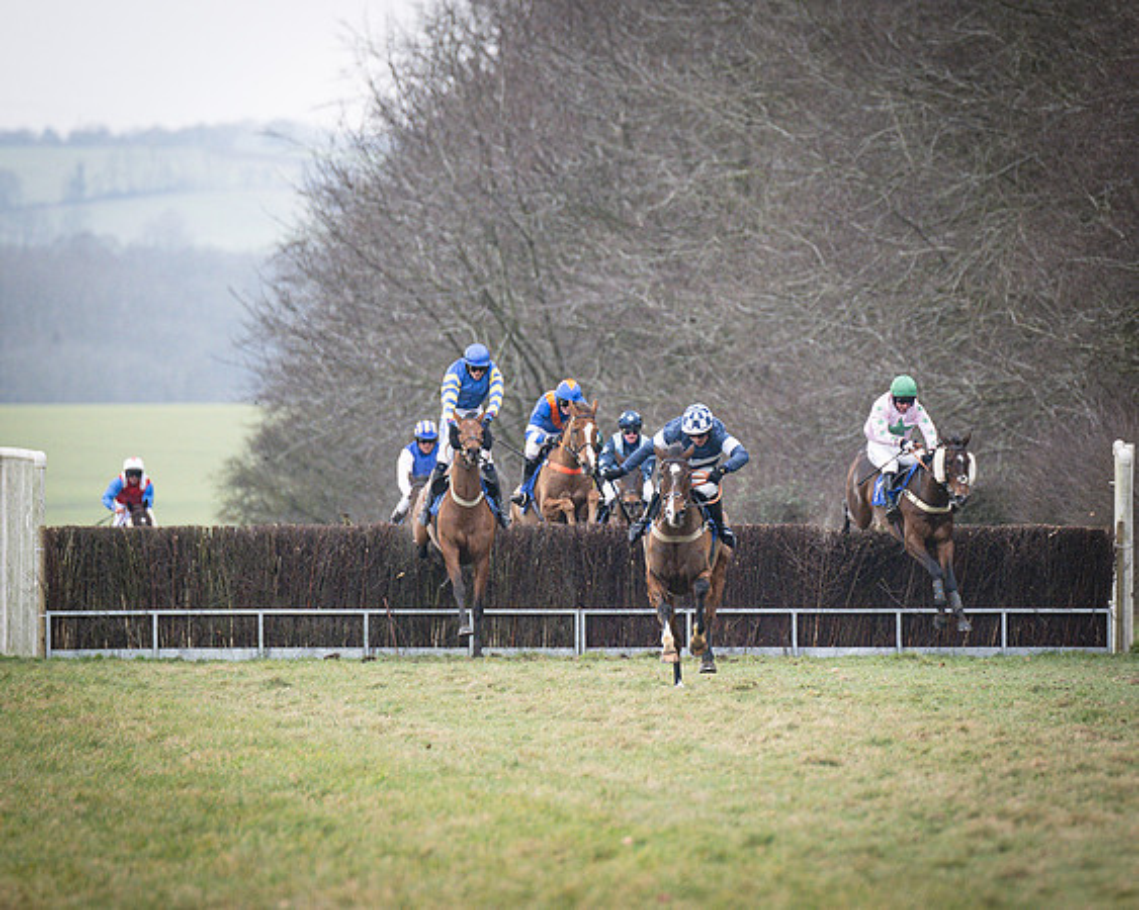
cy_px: 433
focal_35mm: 502
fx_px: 16913
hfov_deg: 3.9
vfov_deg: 3.1
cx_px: 712
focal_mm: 200
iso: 400
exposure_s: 1/1600
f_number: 2.8
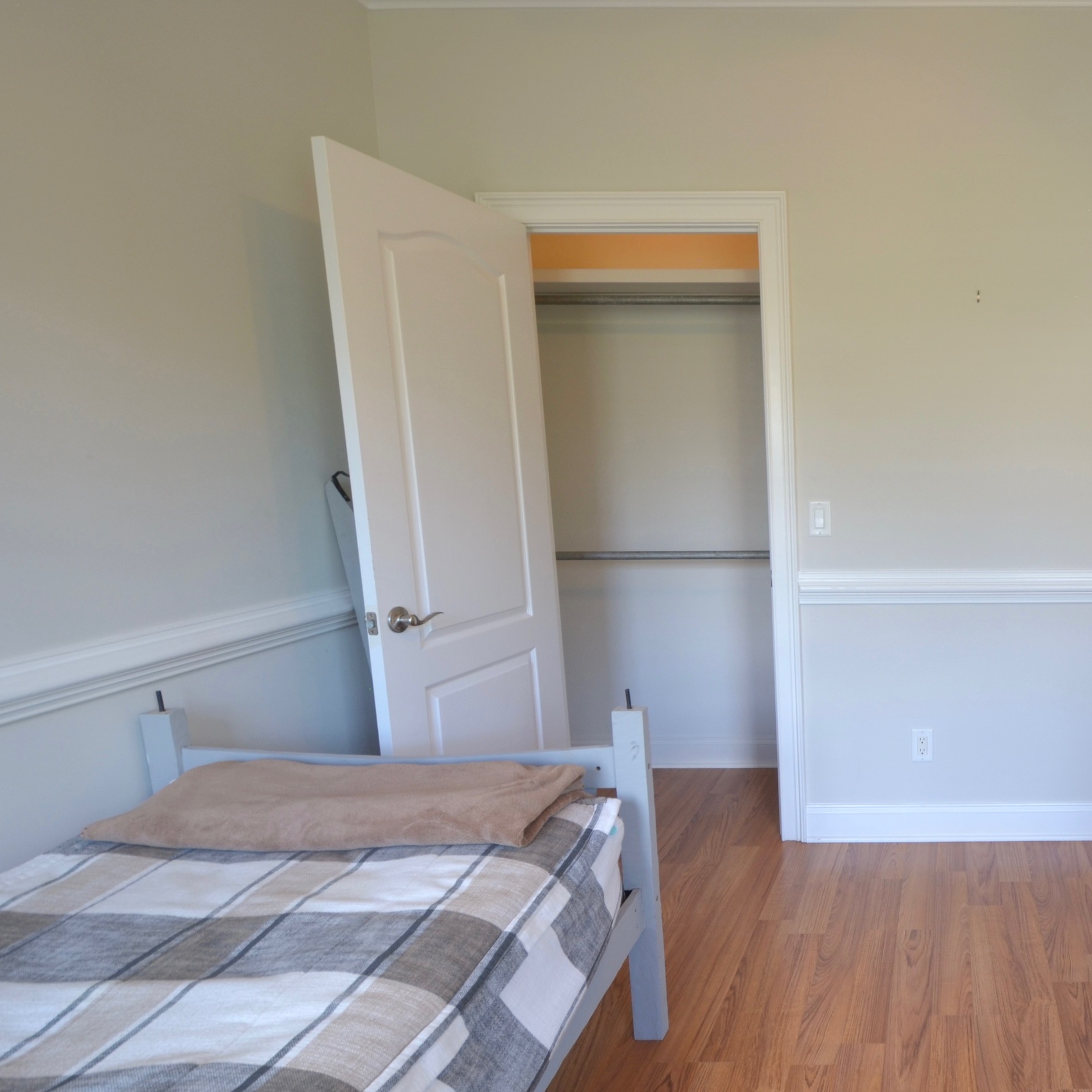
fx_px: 821
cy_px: 584
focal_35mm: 23
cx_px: 890
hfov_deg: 61.2
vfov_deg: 67.2
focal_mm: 10
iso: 200
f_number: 9
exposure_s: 1/5
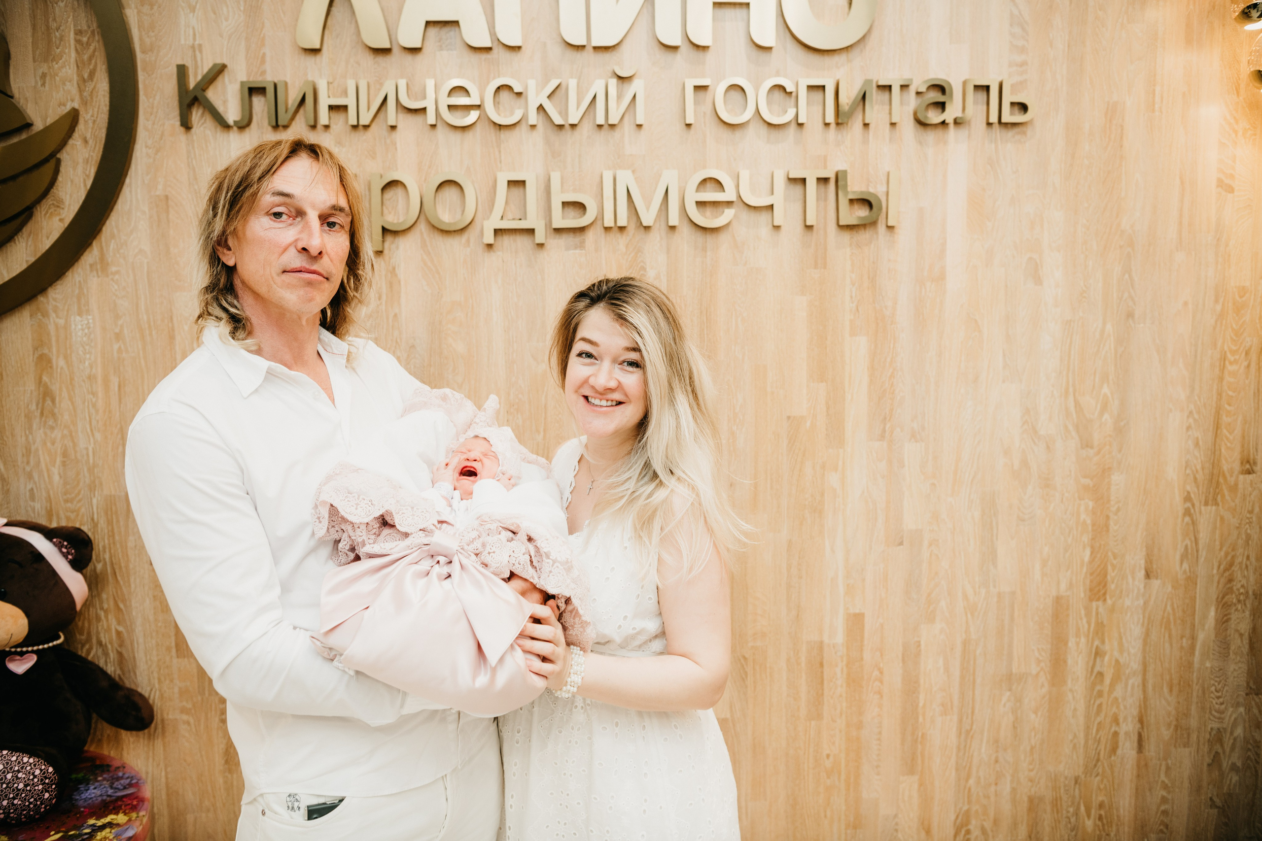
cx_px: 631
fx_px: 1122
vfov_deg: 41.1
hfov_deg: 58.7
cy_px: 420
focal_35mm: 32
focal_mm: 32
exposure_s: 1/160
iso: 160
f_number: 3.2
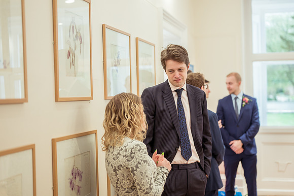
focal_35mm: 55
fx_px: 449
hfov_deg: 36.2
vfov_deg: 24.6
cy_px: 98
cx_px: 162
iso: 640
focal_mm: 50
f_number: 2
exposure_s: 1/320
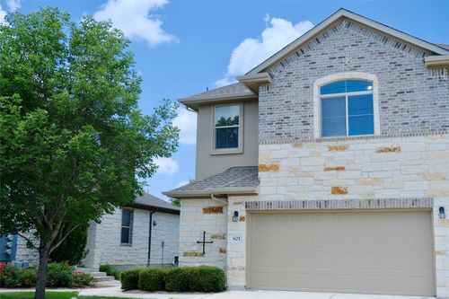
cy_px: 150
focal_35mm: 42
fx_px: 524
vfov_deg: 31.9
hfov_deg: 46.4
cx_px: 224
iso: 640
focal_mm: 27.7
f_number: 3.2
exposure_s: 1/4000
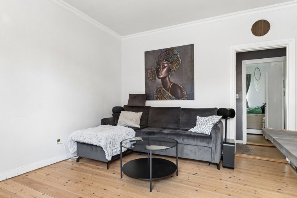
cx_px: 152
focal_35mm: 21
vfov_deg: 60.6
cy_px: 97
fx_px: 169
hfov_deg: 82.5
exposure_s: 1/10
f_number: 8
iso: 200
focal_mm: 13
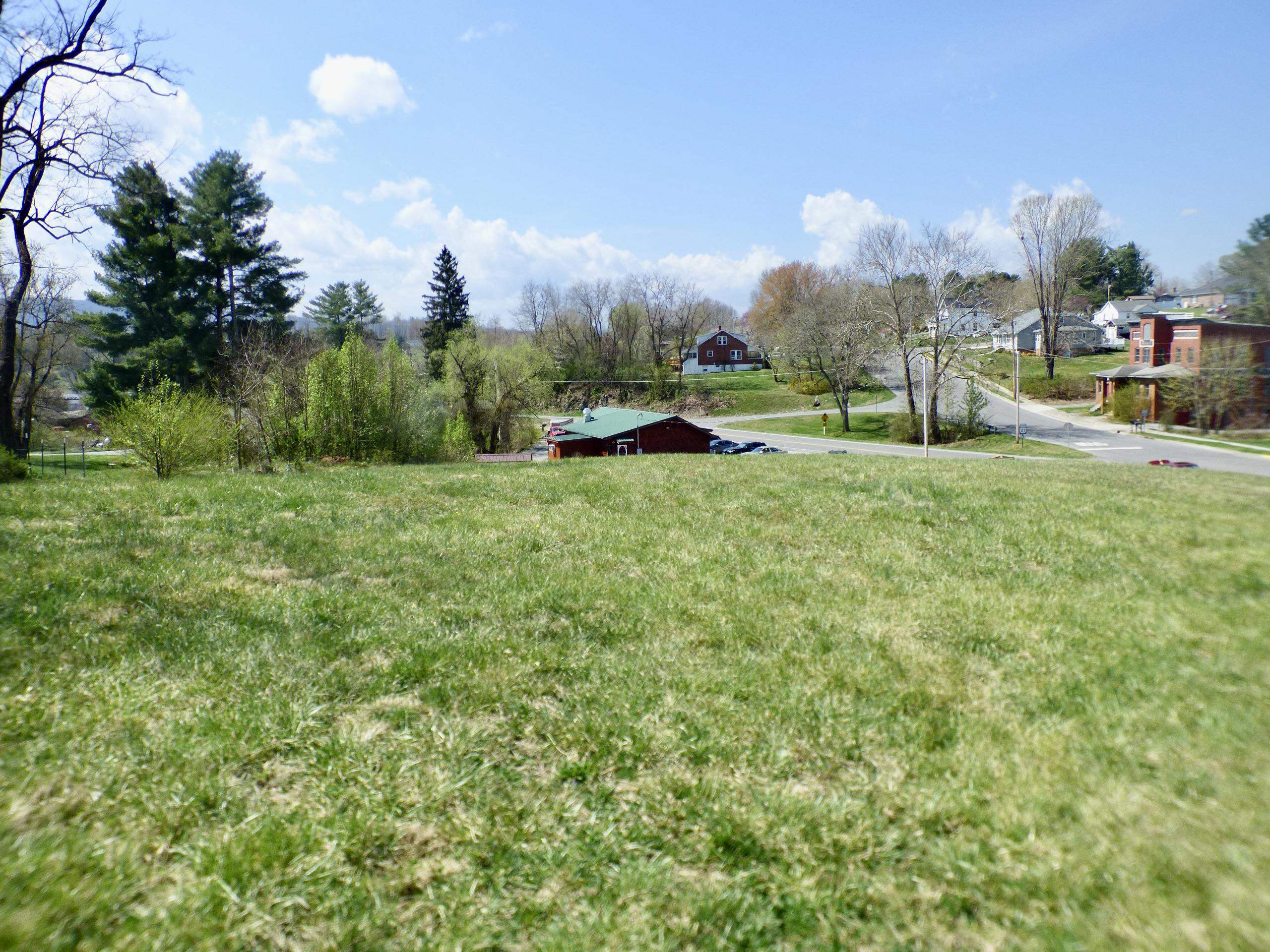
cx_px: 635
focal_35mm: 25
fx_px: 917
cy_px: 476
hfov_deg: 69.4
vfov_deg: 54.9
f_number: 3
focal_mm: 4.42
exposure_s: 1/1300
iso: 100
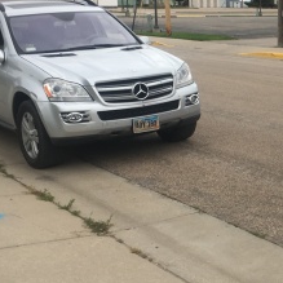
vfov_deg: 23.0
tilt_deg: -10.1
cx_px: 324
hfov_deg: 21.6
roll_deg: +0.2
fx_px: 694
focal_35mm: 75
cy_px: 123
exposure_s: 1/219
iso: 25
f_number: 2.2
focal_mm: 4.15
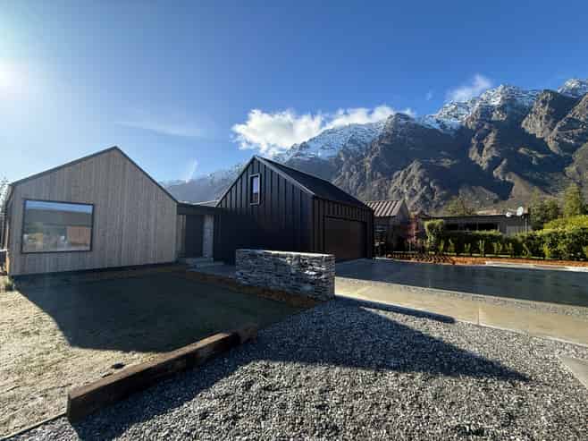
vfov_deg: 85.6
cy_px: 220
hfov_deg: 102.1
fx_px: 238
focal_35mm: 14
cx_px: 294
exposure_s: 1/1312
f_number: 2.2
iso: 64
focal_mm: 2.22
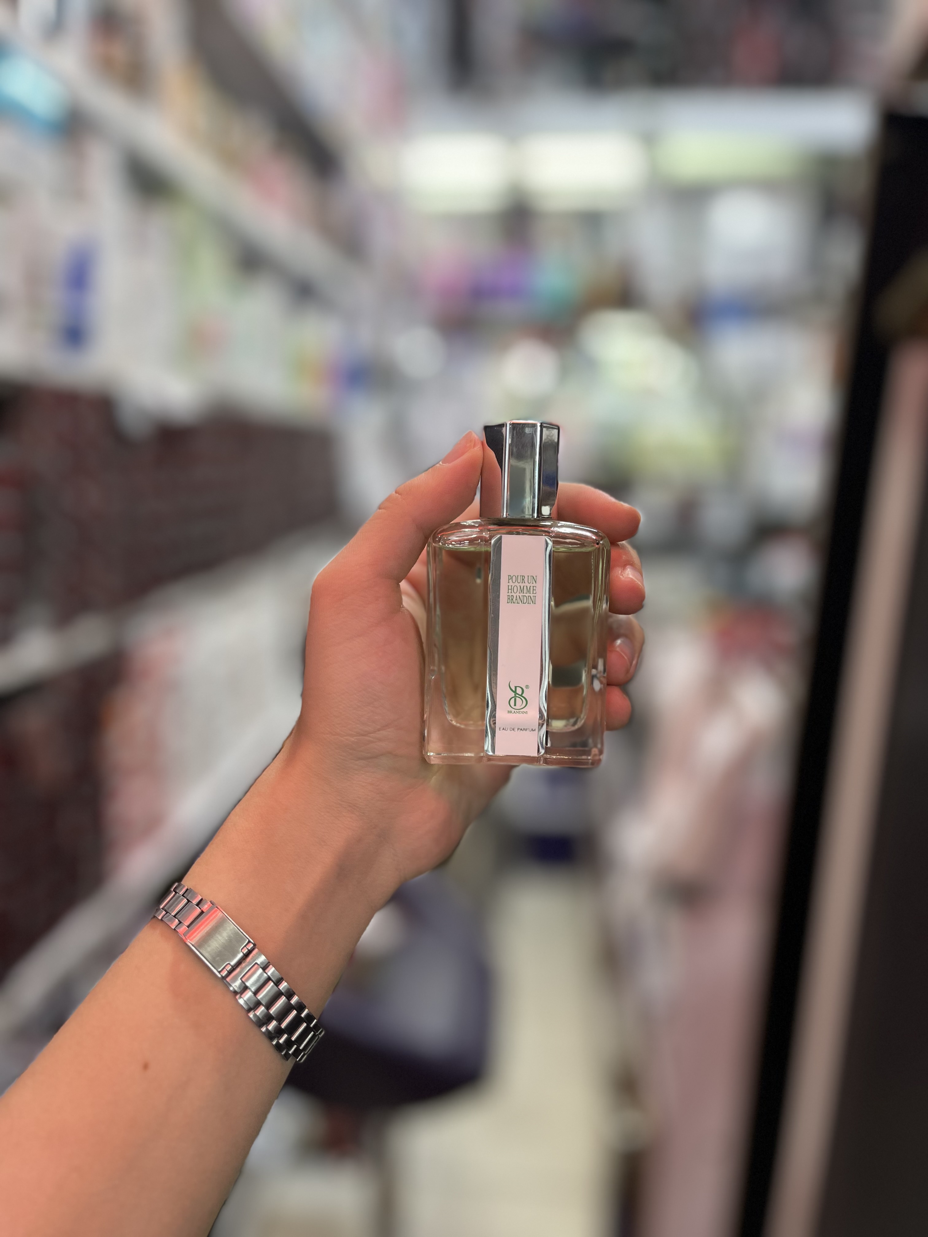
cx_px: 464
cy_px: 618
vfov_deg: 67.3
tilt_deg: -9.8
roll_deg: -1.1
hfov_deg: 53.1
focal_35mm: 26
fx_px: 929
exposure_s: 1/100
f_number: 1.6
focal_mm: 5.1
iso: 64
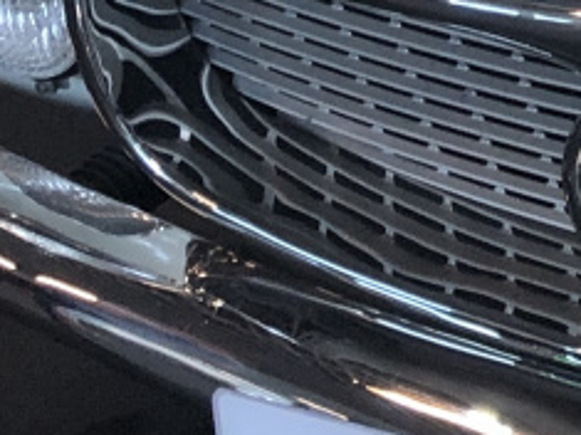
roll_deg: +2.9
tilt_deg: -20.1
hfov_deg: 9.6
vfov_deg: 7.3
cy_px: -618
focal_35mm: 191
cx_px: 1204
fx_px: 3204
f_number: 1.8
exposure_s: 1/75
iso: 40
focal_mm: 3.99
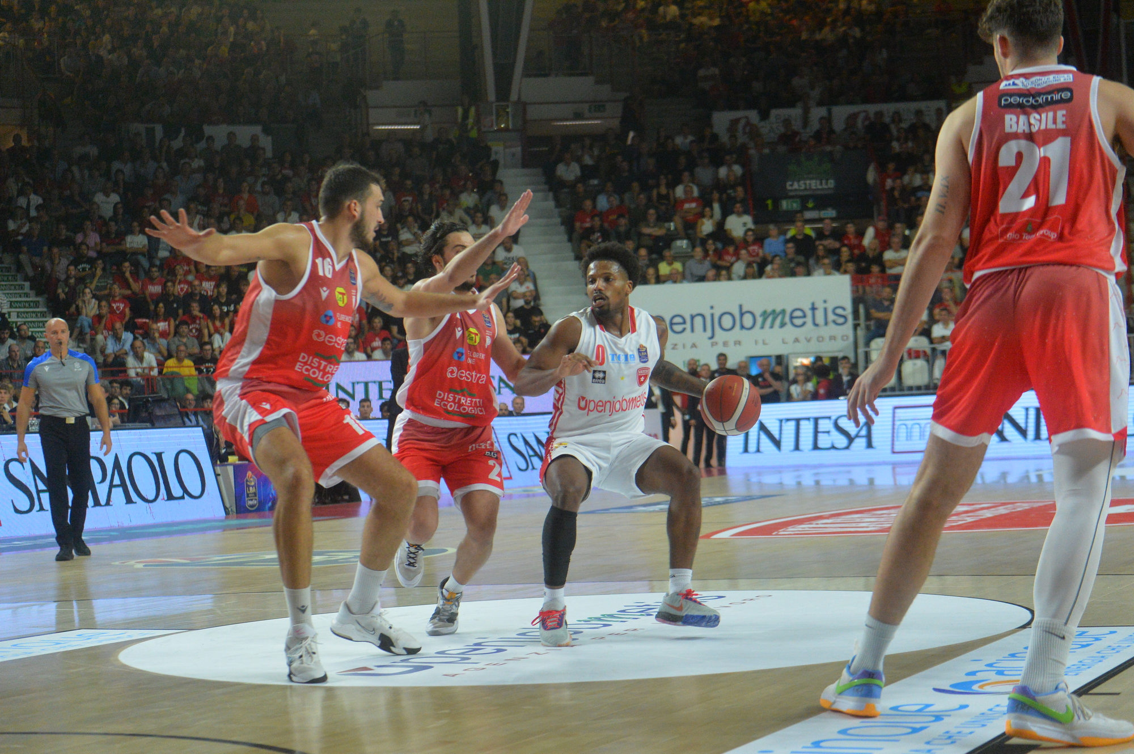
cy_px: 377
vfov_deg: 19.4
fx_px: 2203
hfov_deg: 28.9
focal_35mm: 70
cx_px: 567
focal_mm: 70
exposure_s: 1/800
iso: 6400
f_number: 4
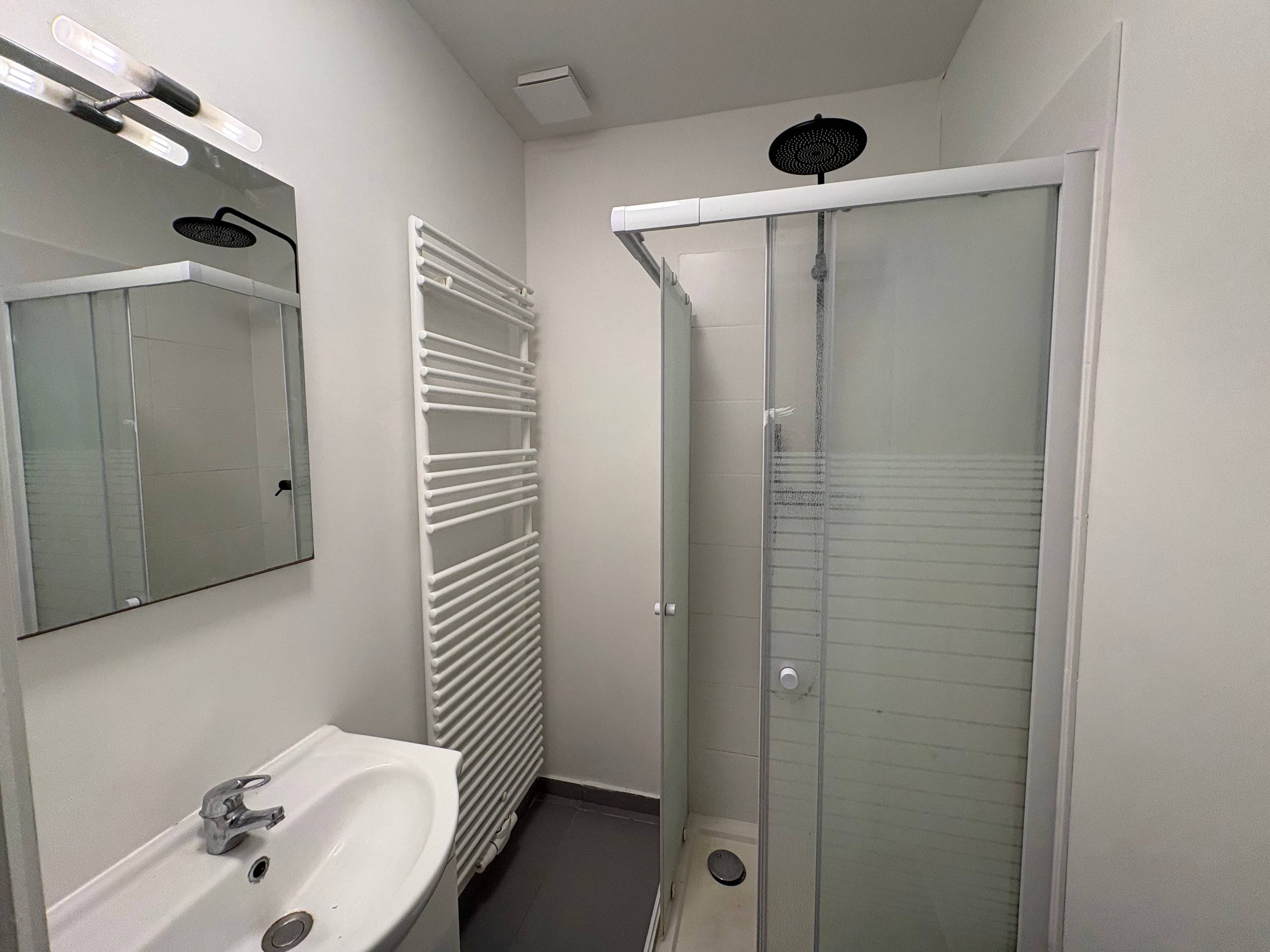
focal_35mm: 14
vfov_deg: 85.7
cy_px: 476
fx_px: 514
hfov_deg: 102.1
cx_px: 635
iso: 80
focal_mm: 2.22
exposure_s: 1/100
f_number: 2.2
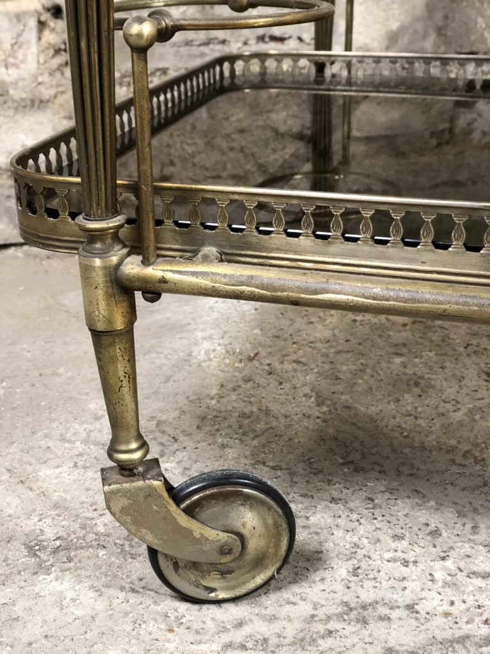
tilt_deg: -23.7
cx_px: 245
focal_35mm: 52
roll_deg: +0.7
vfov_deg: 36.8
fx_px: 981
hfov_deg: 28.0
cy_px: 327
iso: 160
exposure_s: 1/20
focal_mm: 6
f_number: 2.4
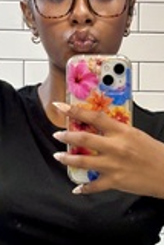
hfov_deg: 8.1
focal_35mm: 169
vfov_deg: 12.1
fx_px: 1152
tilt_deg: -6.4
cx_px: 94
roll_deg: +0.0
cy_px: 205
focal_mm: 5.96
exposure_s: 1/40
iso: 250
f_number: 1.6
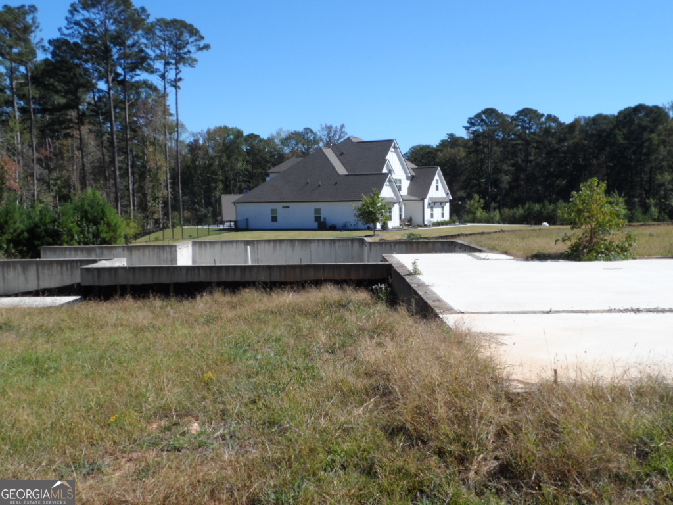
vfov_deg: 35.1
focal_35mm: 41
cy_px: 252
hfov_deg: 45.8
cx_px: 336
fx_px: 797
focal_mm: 6.8
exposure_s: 1/350
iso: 80
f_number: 5.2
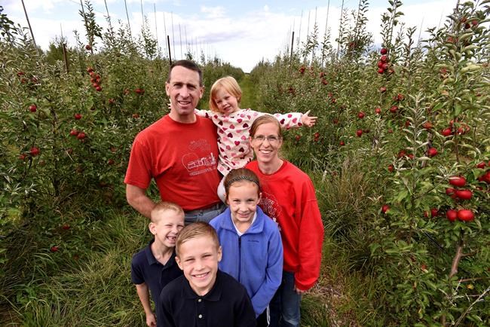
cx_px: 245
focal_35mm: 17
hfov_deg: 93.3
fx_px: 231
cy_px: 164
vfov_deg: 70.5
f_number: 8
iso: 500
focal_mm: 17
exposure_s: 1/500
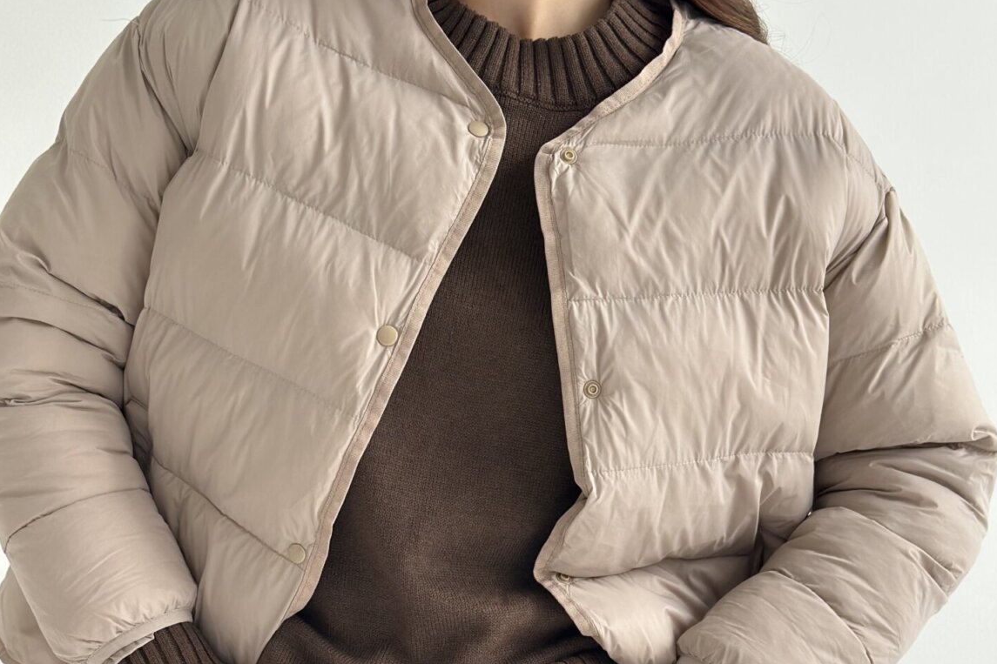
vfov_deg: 20.0
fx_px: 1855
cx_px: 499
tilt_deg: -4.7
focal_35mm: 67
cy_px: 567
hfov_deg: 30.1
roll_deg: +1.1
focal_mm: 6.86
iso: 125
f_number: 1.78
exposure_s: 1/104
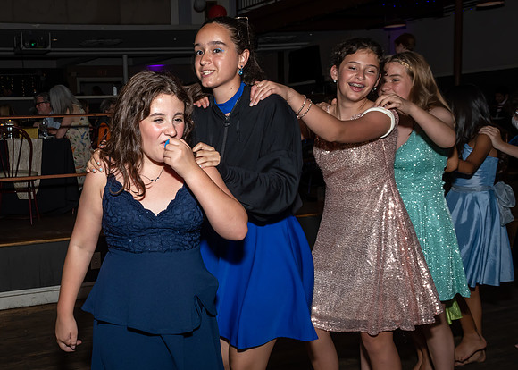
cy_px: 202
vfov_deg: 33.0
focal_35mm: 42
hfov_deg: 43.0
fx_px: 624
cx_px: 102
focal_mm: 18
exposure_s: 1/250
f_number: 6.3
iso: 400
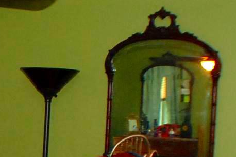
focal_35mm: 127
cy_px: 174
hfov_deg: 15.2
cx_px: -95
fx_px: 832
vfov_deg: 10.6
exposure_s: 1/60
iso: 1000
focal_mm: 20
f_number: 5
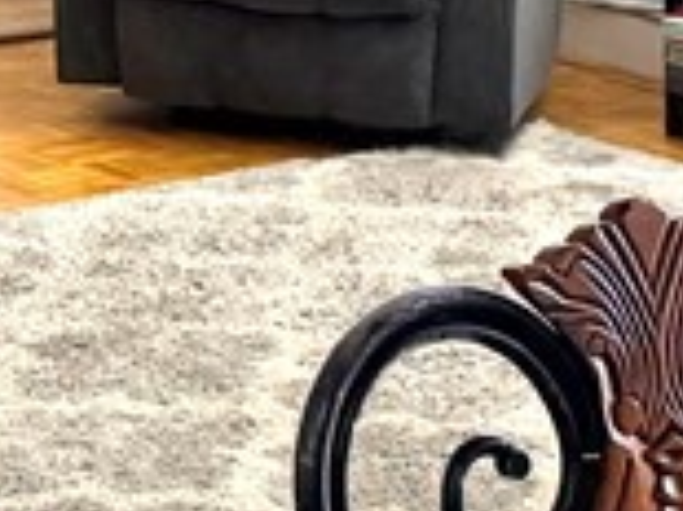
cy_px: -643
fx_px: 3135
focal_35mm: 159
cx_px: -13
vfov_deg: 8.6
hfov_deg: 12.3
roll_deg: -0.2
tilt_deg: +0.9
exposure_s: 1/144
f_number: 1.78
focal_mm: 6.76
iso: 200
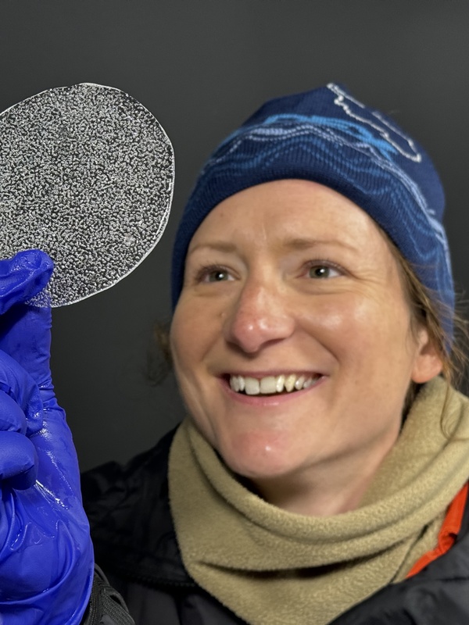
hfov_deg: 30.3
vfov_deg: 39.7
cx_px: 234
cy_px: 312
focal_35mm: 48
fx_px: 867
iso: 400
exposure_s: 1/33
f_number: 1.78
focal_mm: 6.76
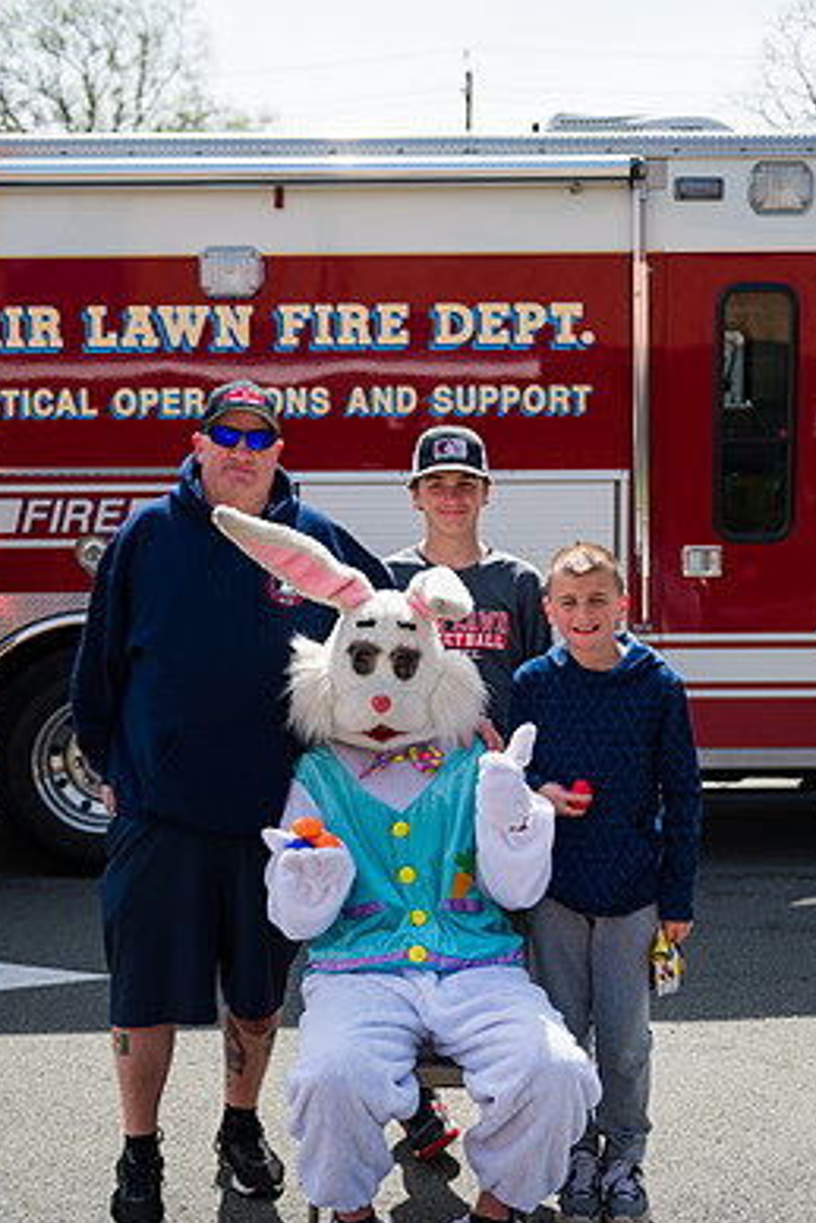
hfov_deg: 26.5
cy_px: 700
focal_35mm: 51
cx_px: 376
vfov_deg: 38.8
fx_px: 1732
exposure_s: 1/2500
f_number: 4
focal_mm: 44
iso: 200
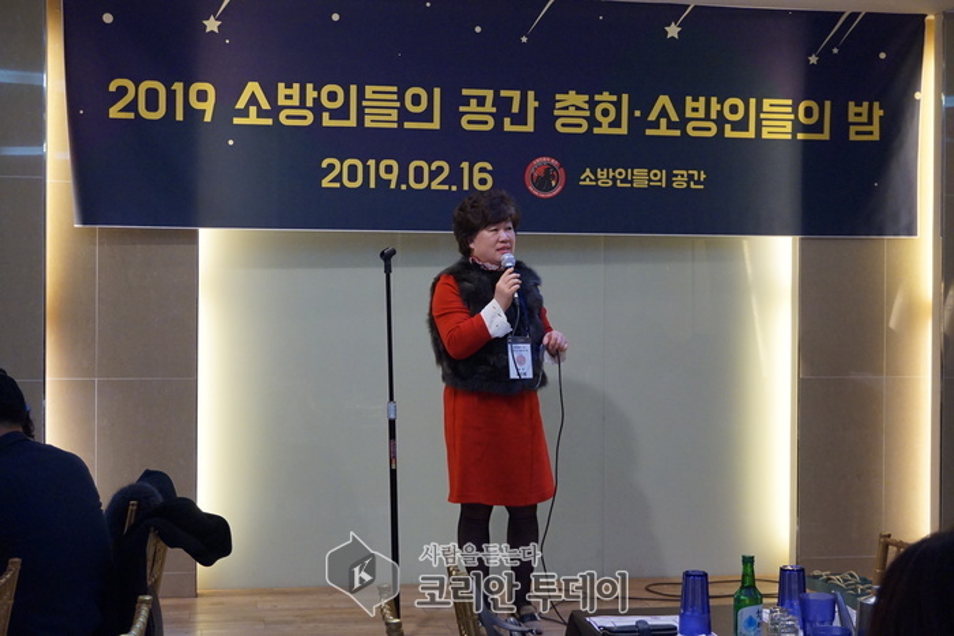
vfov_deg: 25.1
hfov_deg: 36.9
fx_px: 1431
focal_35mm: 54
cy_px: 318
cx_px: 477
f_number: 5.6
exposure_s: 1/160
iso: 2000
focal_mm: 36
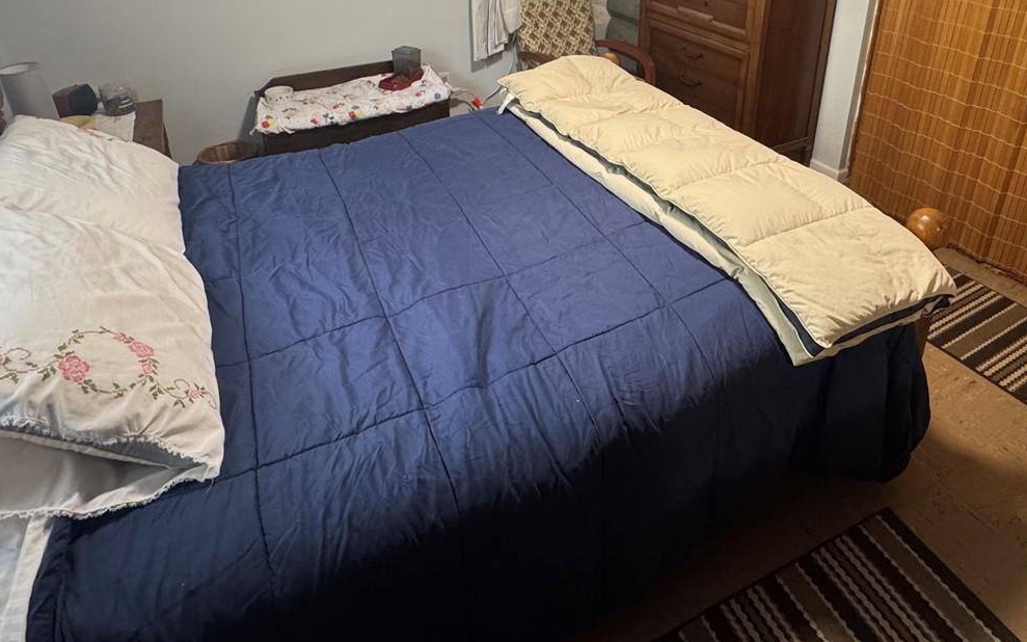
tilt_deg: -22.3
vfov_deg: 47.4
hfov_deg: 74.6
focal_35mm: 24
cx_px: 559
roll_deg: +0.3
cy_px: 103
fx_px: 672
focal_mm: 2.22
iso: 320
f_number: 2.2
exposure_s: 1/60
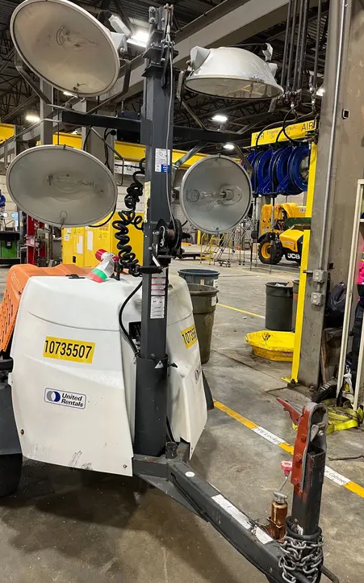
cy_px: 290
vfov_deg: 66.5
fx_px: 445
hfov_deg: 44.5
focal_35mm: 28
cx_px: 185
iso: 125
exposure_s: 1/41
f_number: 1.6
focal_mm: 5.1
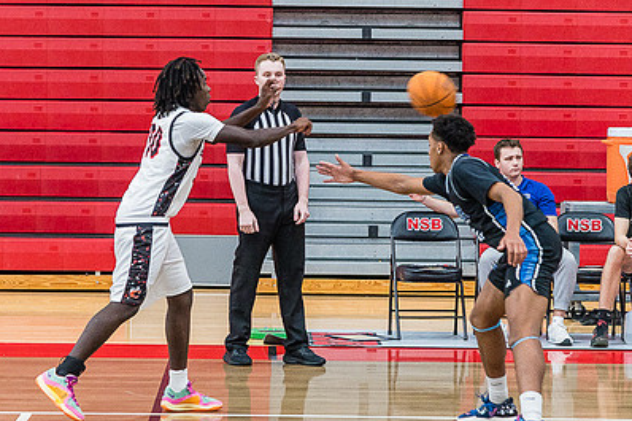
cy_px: 213
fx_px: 3071
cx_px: 227
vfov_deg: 7.8
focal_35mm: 175
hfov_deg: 11.7
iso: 5000
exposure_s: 1/320
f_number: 4
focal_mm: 120
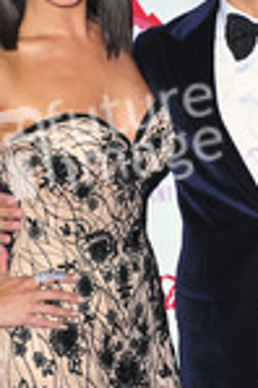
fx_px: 1217
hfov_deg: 12.1
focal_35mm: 113
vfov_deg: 18.0
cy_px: 276
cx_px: 165
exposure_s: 1/320
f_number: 5.6
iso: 500
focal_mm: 42
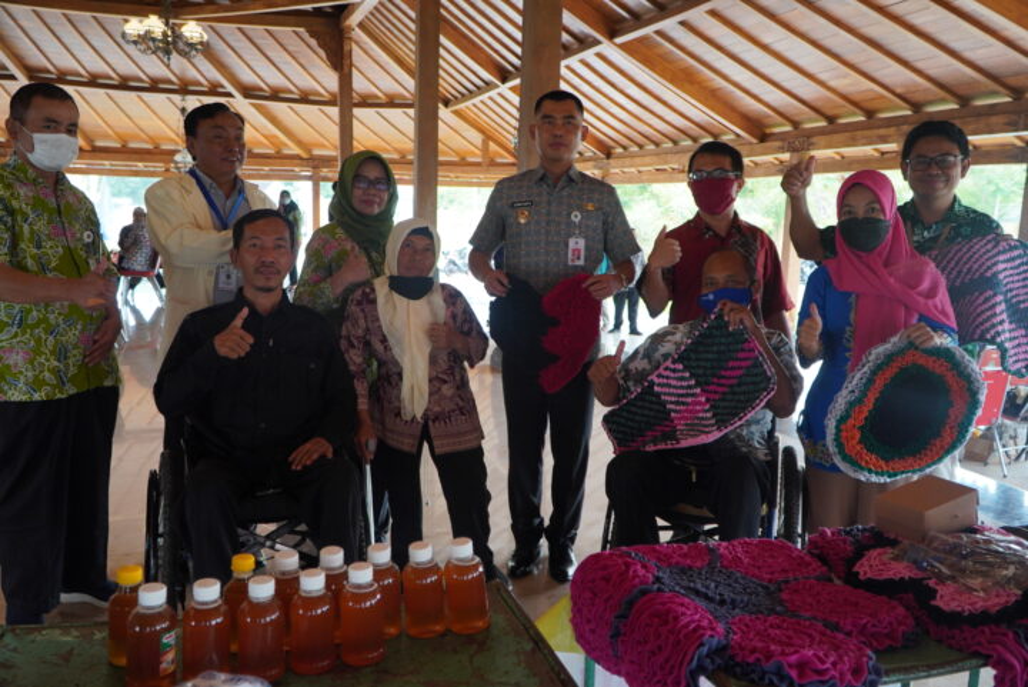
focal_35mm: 30
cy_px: 344
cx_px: 514
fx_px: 857
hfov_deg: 61.9
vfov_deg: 43.7
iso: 500
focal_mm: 20
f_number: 4
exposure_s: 1/125
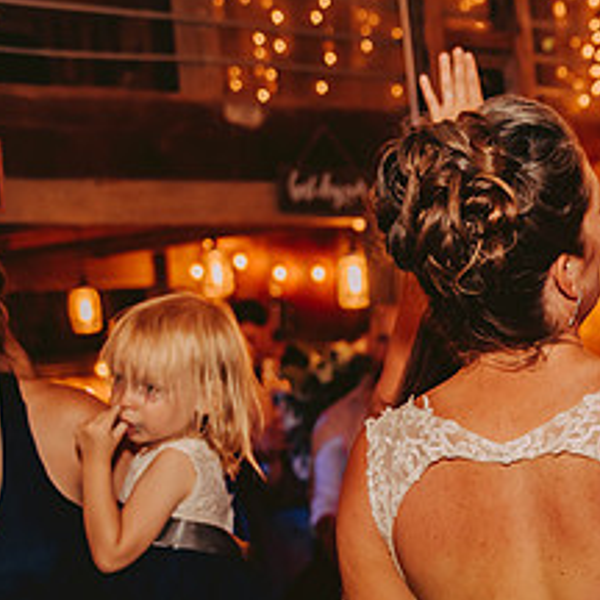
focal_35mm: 96
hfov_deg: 17.5
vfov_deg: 18.0
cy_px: 432
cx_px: 656
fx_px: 1883
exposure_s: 1/125
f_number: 2.8
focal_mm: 42
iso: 1250
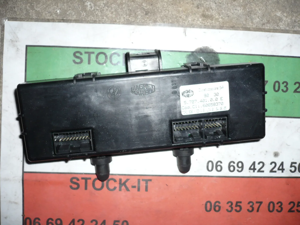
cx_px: 150
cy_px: 112
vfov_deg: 40.7
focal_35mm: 35
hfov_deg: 52.6
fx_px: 303
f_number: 2.8
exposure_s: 1/30
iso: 100
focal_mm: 5.8
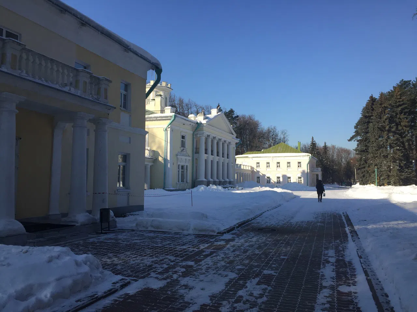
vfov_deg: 48.2
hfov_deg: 61.7
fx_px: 349
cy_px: 156
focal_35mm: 29
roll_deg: +0.5
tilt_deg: +3.3
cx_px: 208
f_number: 2.2
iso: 32
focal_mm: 4.15
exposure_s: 1/1582
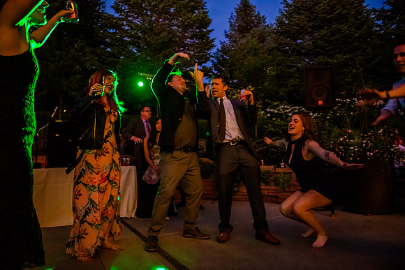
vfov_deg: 53.2
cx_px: 202
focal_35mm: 24
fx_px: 270
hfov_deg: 73.7
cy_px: 135
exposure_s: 1/80
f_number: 2.8
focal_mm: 24
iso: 8000
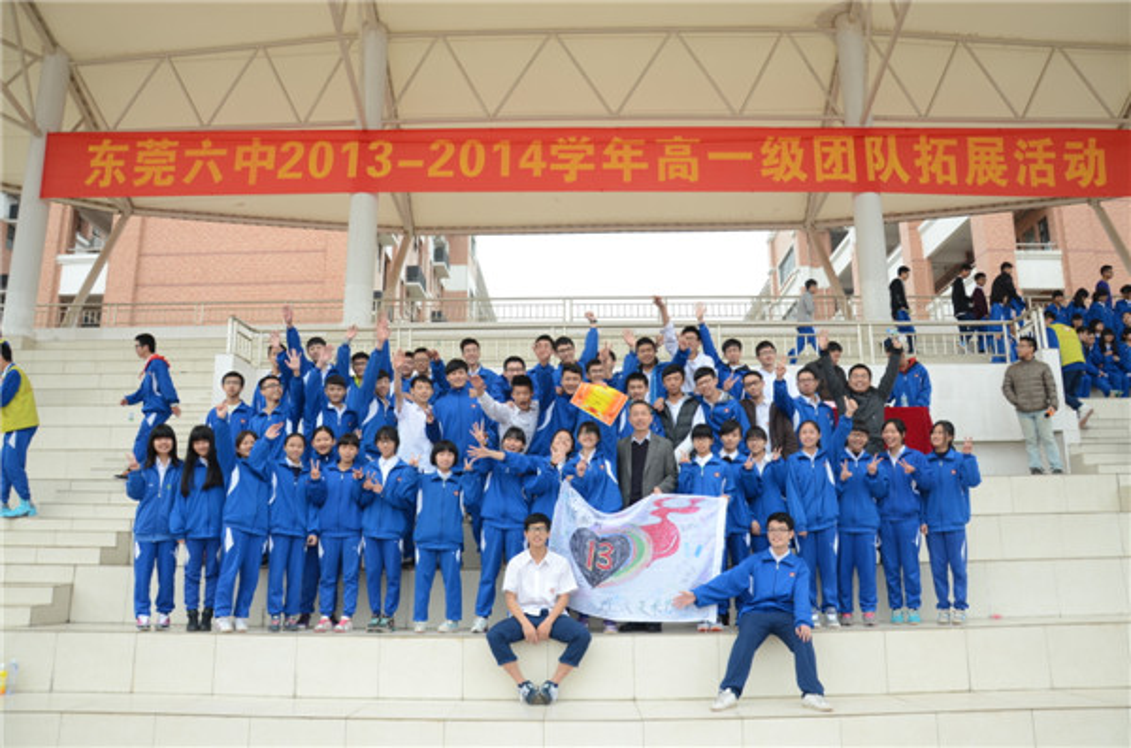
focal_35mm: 27
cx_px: 566
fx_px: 846
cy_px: 374
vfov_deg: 47.7
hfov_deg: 67.5
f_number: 5
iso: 200
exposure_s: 1/125
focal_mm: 18
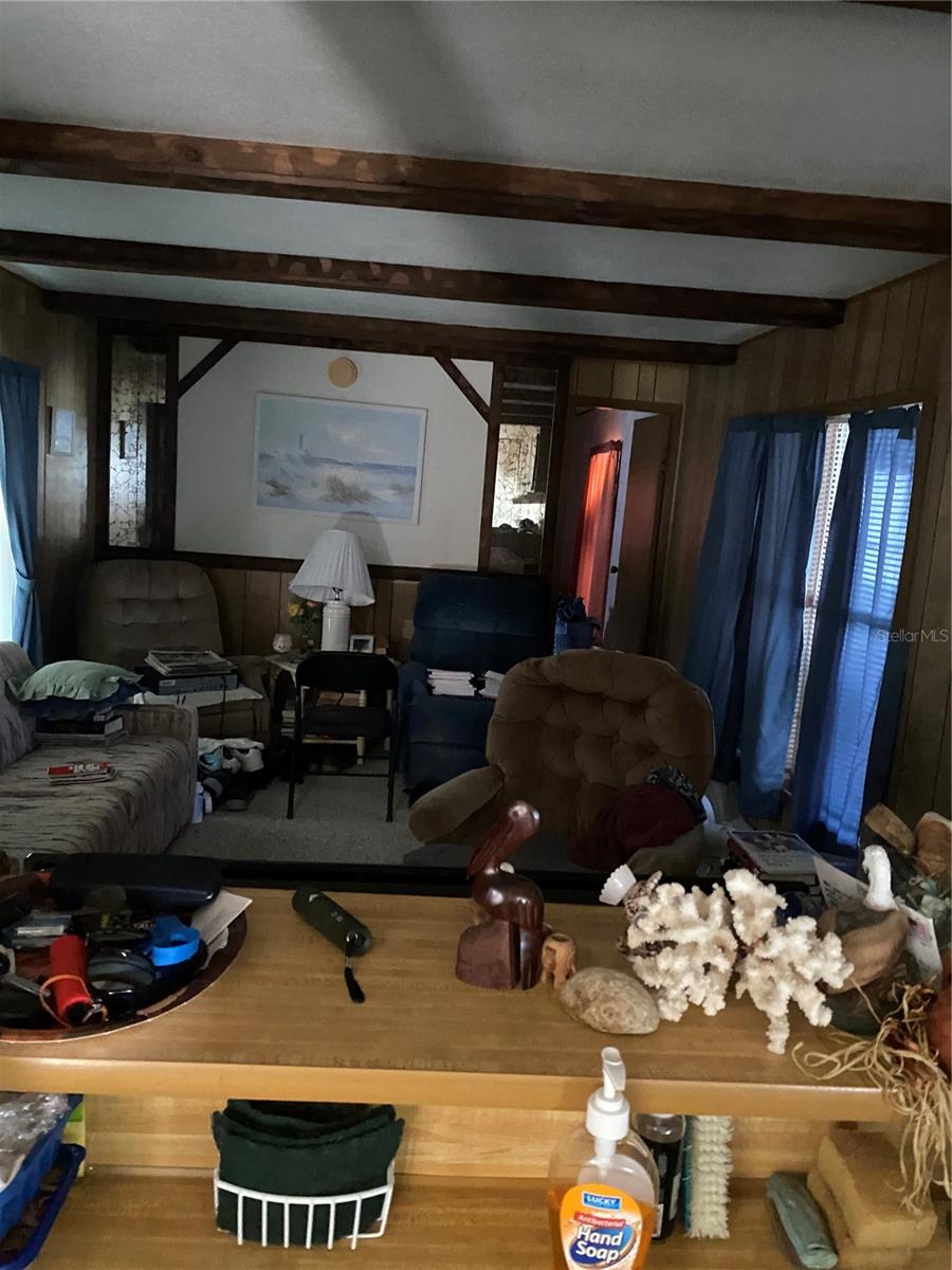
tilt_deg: -8.3
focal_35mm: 26
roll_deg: -2.6
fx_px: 953
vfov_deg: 67.3
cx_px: 476
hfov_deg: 53.1
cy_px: 635
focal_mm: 4.25
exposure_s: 1/30
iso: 1000
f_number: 1.8
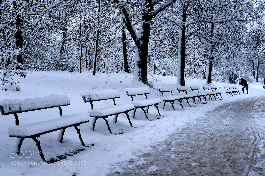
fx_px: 390
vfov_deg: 25.5
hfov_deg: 37.5
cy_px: 88
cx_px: 132
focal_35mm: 53
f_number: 8
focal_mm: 35
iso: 200
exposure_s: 1/200
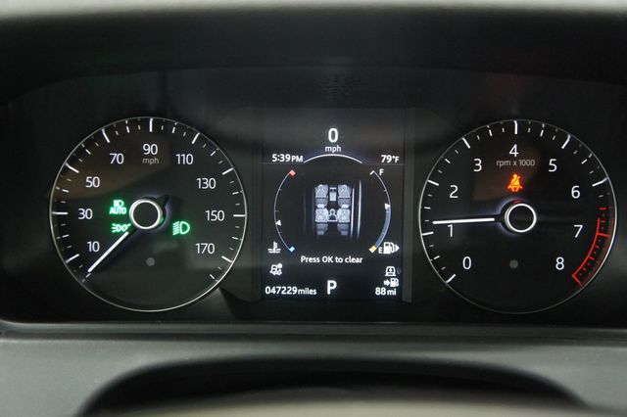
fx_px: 653
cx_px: 314
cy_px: 208
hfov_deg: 51.3
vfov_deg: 35.5
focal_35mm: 38
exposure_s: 1/15
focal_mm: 25
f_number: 4
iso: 1600
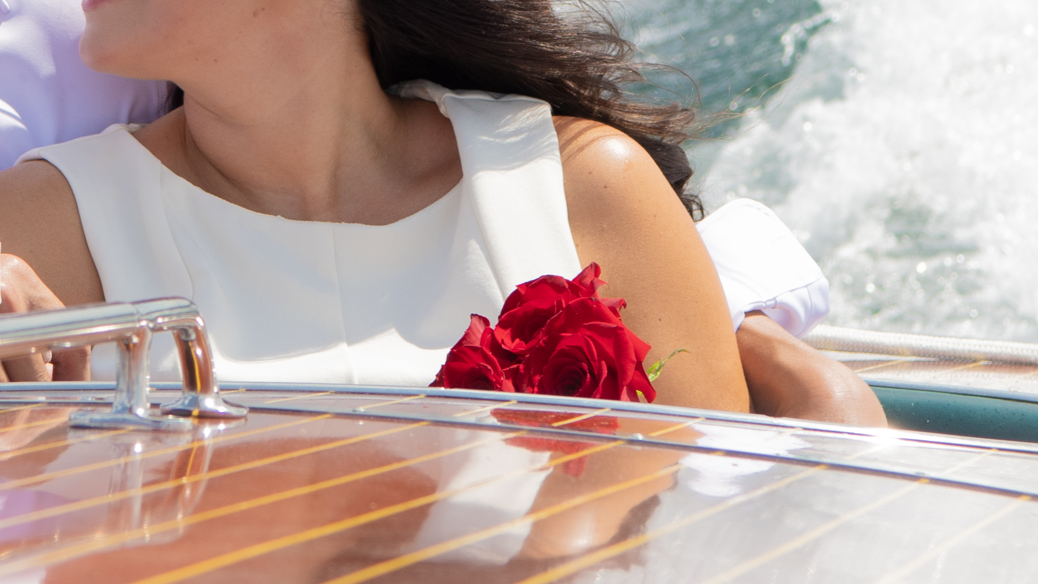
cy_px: -357
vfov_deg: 5.8
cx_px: 254
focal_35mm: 208
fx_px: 5725
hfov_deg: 10.3
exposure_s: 1/640
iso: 100
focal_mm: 45
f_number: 5.6
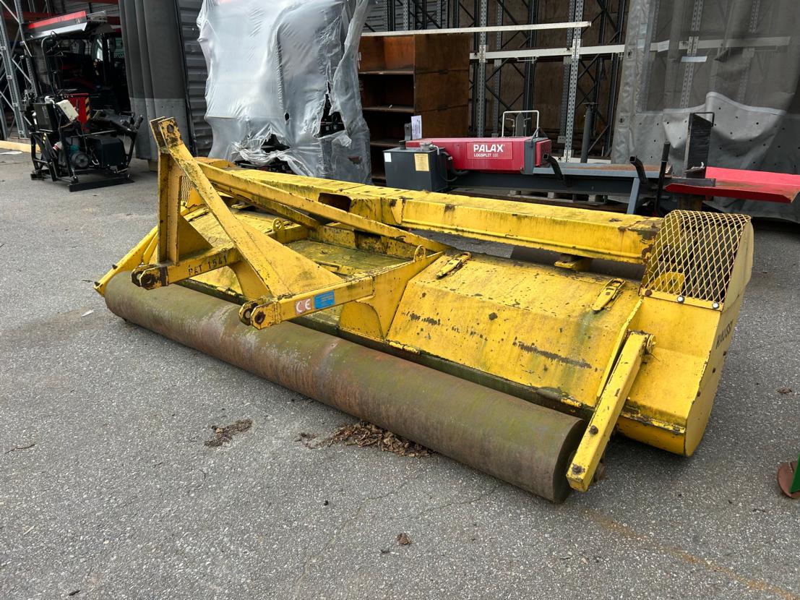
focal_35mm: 26
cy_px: 300
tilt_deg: -21.0
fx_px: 601
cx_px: 400
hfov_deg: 67.3
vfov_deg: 53.1
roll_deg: +1.0
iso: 50
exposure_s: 1/917
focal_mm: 5.7
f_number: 1.5
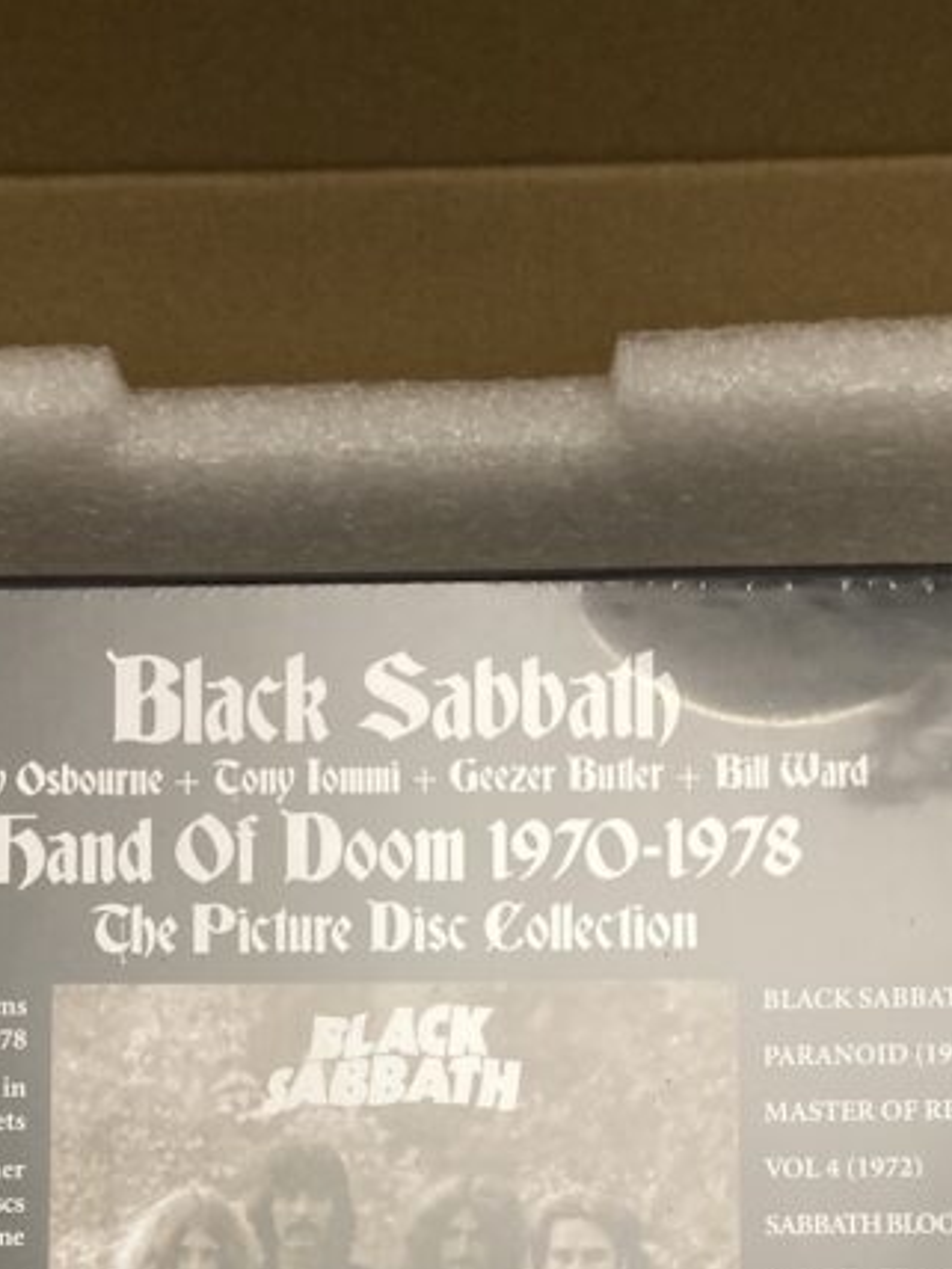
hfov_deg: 24.0
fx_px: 2237
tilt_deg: -84.7
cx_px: 406
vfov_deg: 29.1
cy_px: 1348
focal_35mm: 61
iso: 160
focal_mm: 3.99
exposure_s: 1/60
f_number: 1.8
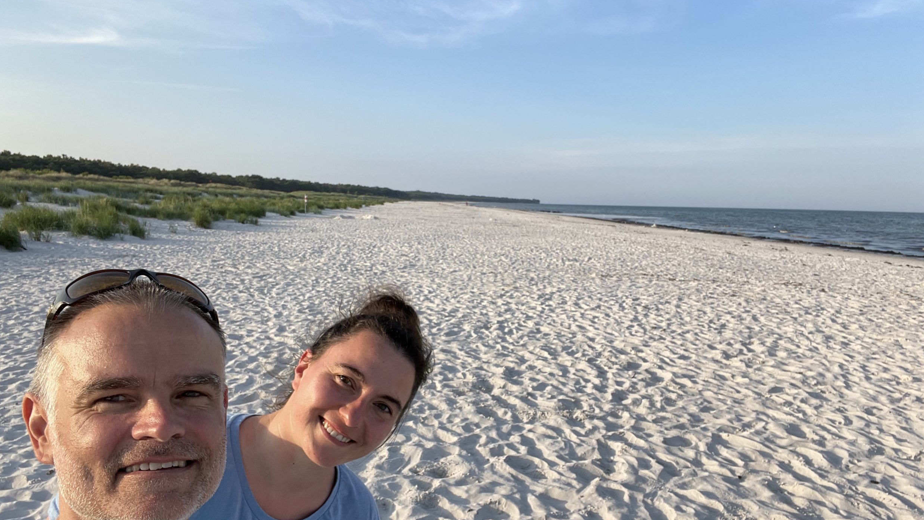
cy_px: 320
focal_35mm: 26
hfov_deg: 71.9
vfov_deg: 44.1
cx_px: 467
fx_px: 637
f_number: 2.2
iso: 25
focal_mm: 2.71
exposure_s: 1/530
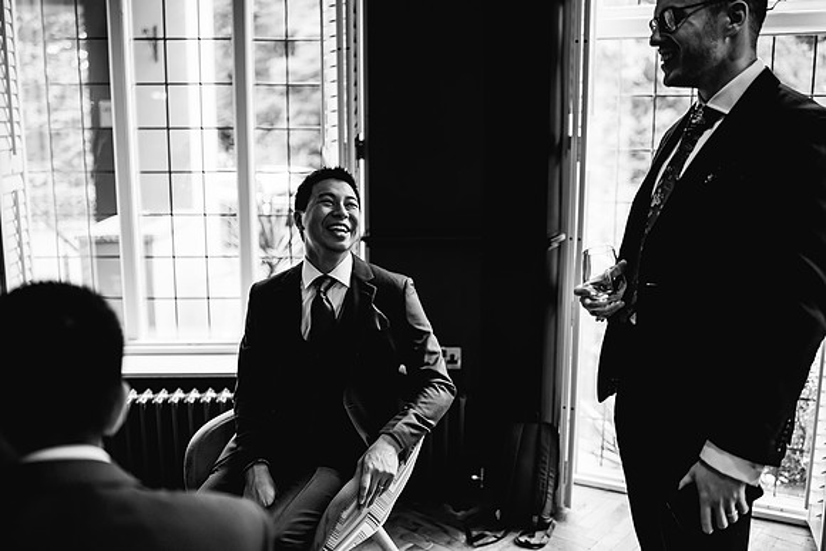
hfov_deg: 54.4
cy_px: 276
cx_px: 413
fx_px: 803
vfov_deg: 37.9
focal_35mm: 35
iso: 200
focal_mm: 35
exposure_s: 1/250
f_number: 1.4
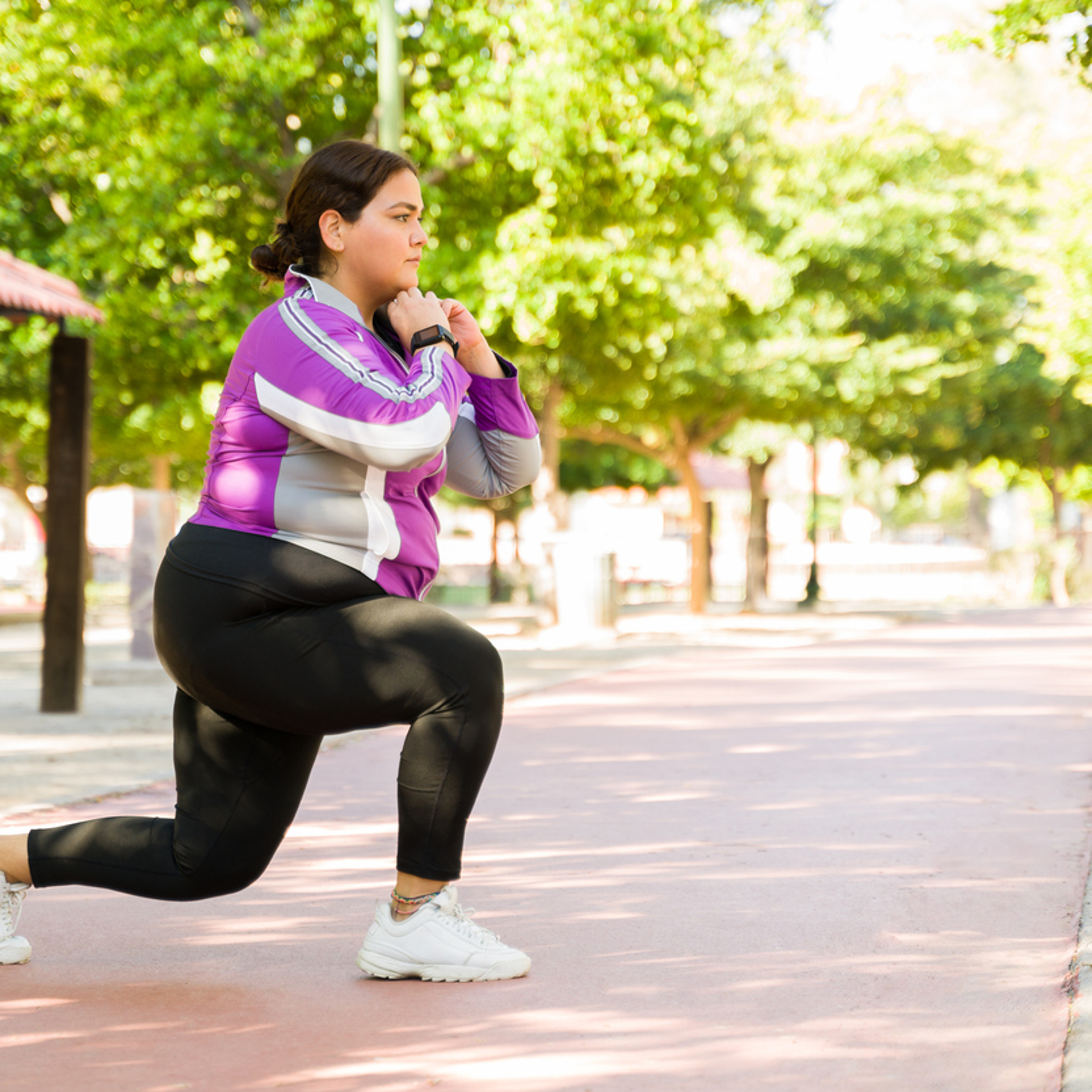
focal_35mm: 96
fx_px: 3426
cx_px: 438
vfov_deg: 18.1
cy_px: 547
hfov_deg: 18.1
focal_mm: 75
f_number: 2.8
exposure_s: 1/160
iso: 250
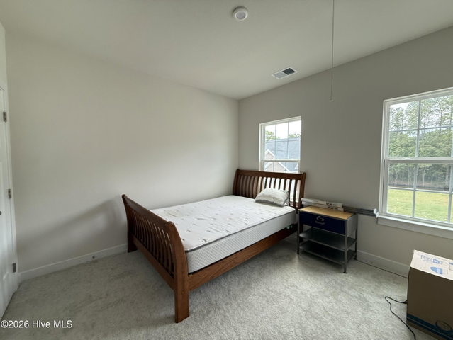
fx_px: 183
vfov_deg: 85.7
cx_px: 226
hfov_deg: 102.0
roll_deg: +0.2
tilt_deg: -2.8
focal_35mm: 14
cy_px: 170
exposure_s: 1/120
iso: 125
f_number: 2.2
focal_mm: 2.22
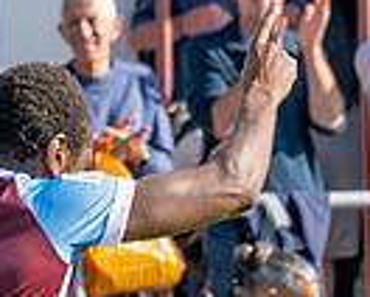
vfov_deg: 0.8
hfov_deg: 1.0
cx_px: -403
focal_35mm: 1949
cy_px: 456
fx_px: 21374
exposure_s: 1/2500
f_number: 4
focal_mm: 125
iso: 400
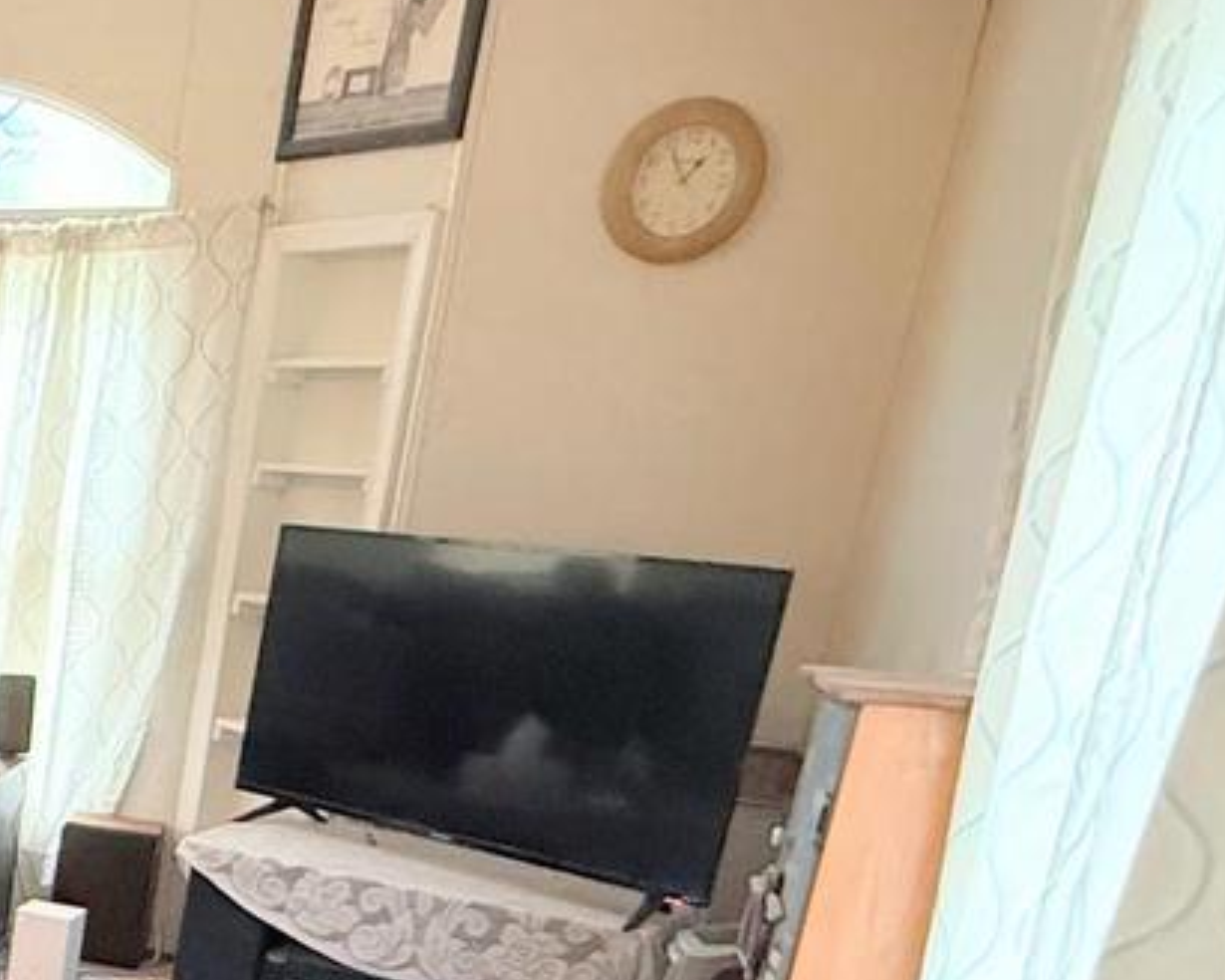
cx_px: -508
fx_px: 1740
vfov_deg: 30.0
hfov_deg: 28.6
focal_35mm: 48
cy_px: 896
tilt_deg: -16.2
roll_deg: -1.8
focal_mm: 2.22
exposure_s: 1/60
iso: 640
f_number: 2.2
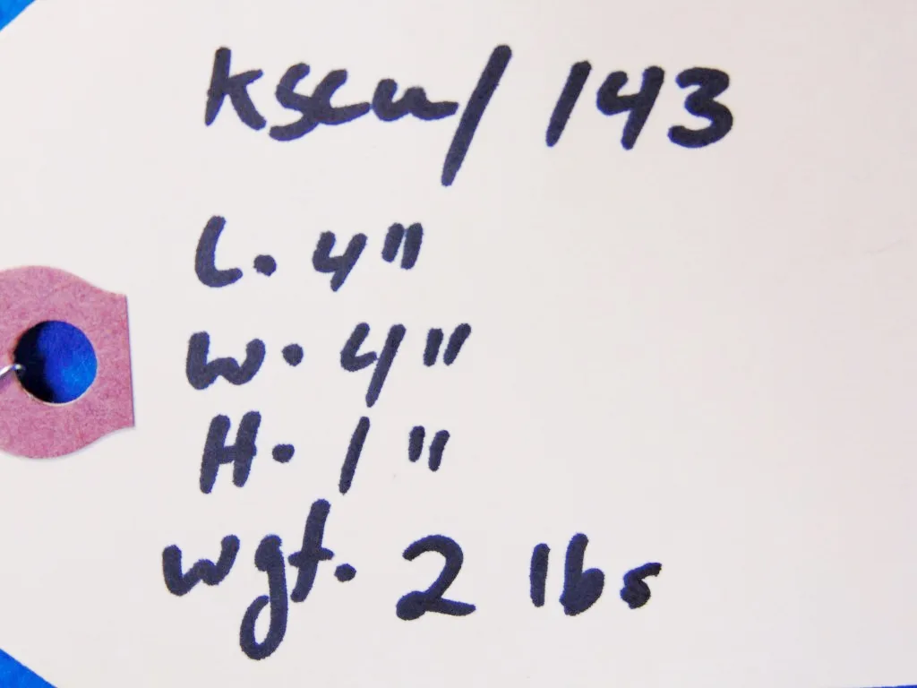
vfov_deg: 29.1
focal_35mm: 50
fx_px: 1325
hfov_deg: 38.2
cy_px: 344
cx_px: 458
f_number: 3.5
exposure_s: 1/100
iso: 80
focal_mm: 9
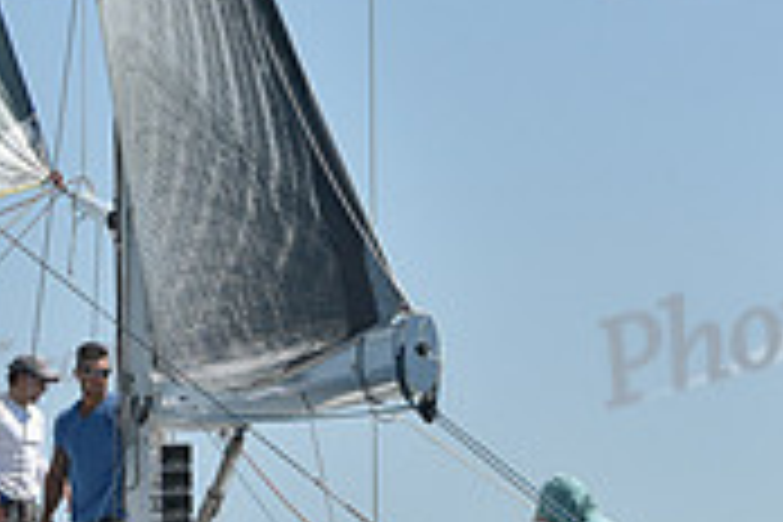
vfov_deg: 5.0
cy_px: 587
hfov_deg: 7.5
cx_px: 369
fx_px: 5937
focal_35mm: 273
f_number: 8
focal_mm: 82
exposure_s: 1/1250
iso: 250
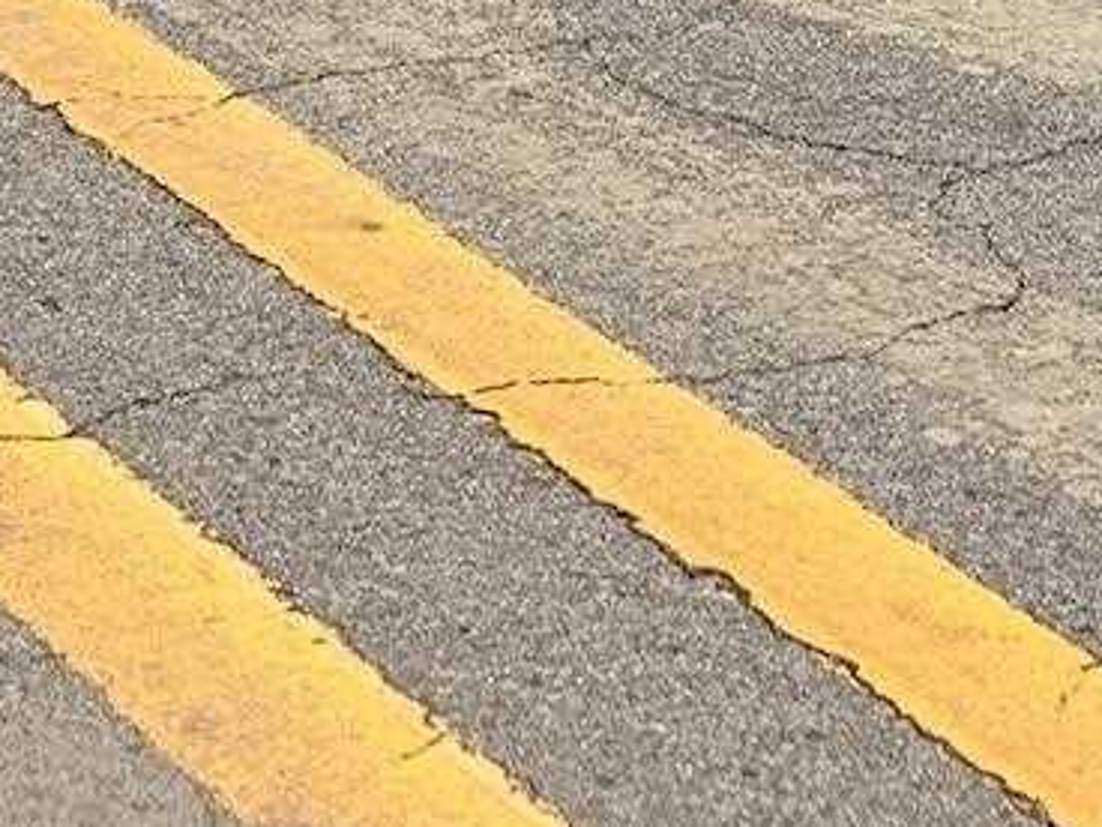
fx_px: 5762
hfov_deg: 10.9
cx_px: 407
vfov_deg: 7.1
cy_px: -1843
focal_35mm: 181
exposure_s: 1/4950
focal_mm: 5.96
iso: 50
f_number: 1.6
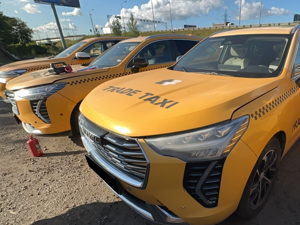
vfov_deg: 63.2
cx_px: 210
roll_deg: +0.3
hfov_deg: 75.4
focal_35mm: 21
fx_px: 182
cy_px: 128
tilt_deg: -24.1
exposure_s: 1/1200
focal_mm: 2.22
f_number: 2.2
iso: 32
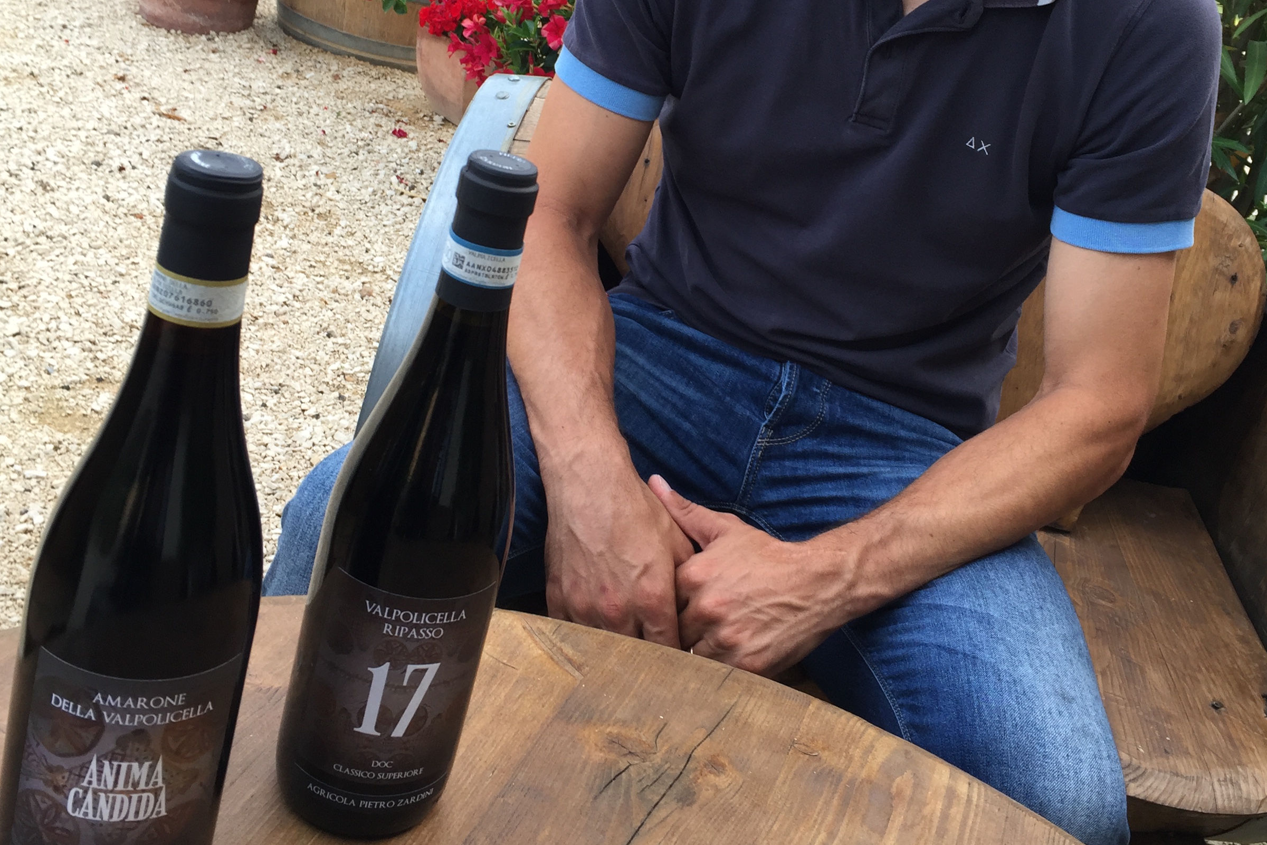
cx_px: 642
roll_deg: -16.6
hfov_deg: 47.4
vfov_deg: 32.4
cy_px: 300
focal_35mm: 41
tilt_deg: -19.5
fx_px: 1443
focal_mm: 4.15
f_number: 2.2
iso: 32
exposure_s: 1/100
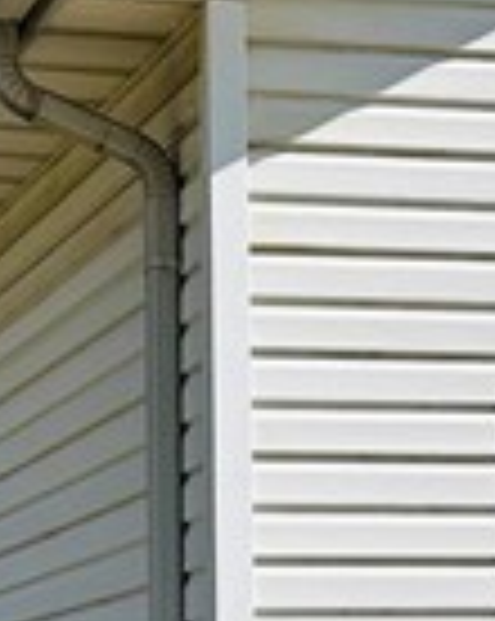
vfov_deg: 11.0
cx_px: 446
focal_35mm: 174
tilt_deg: +3.1
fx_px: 3193
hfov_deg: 8.8
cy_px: 594
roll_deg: +1.3
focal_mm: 6.86
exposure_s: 1/12048
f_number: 1.78
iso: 80
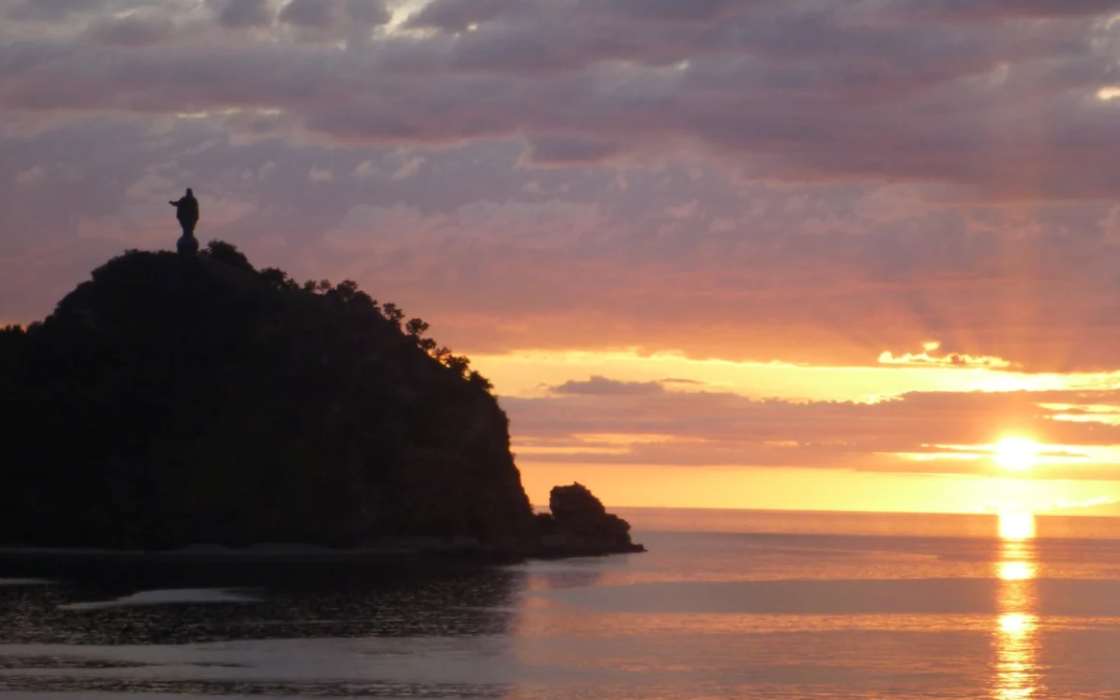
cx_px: 549
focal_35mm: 124
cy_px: 406
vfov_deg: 10.6
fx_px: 3785
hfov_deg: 16.8
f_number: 5.8
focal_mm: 20.3
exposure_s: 1/125
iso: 250
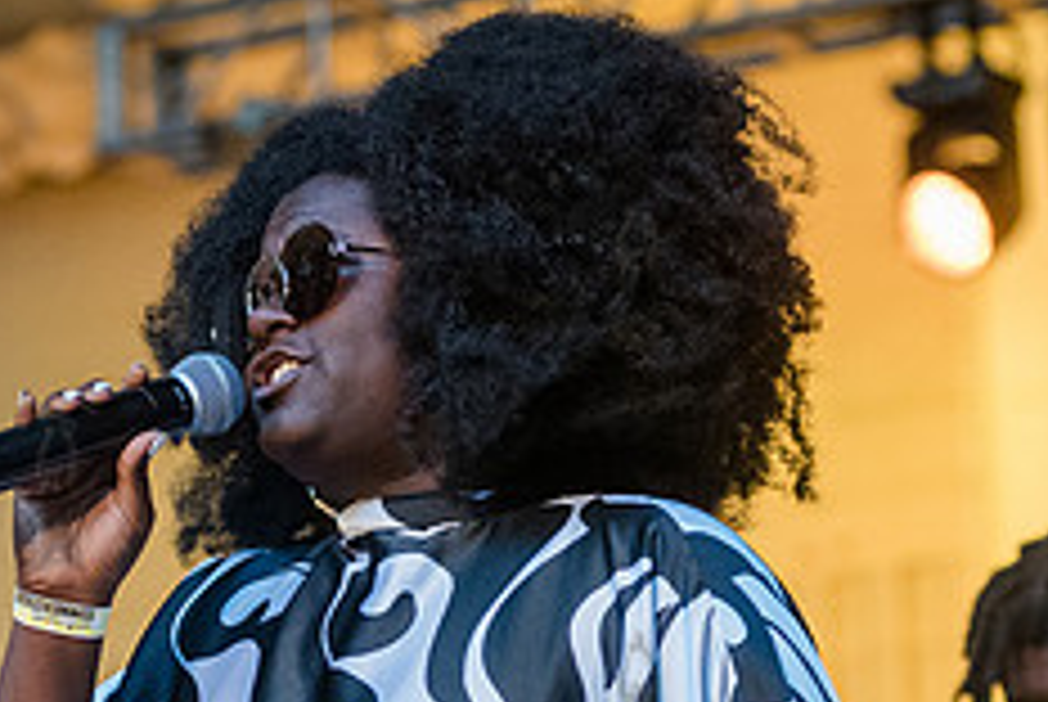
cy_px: 709
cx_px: 634
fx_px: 6238
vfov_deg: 6.4
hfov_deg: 9.6
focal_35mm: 214
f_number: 3.5
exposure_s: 1/800
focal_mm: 86
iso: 4000
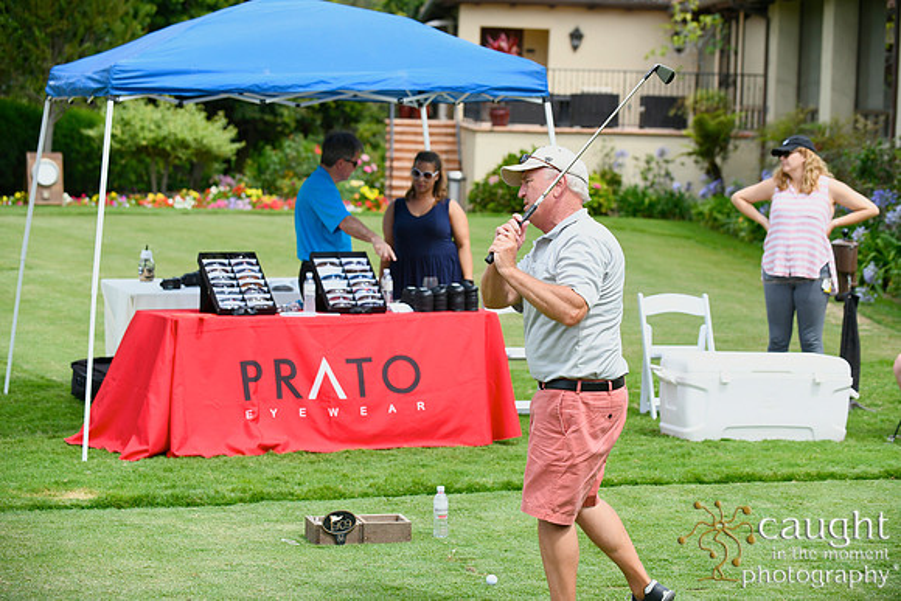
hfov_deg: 22.6
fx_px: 2253
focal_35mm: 90
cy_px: 300
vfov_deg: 15.2
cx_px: 450
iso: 400
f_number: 5
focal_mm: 90
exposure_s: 1/1250
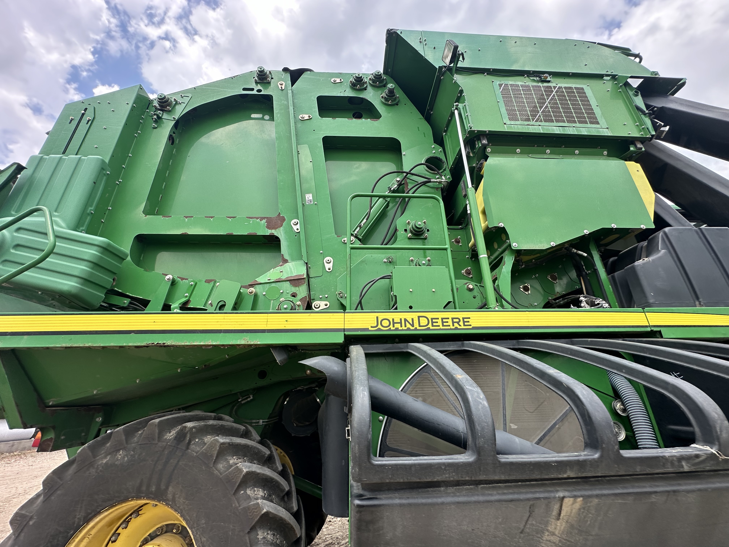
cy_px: 274
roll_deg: +4.0
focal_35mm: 14
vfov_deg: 85.7
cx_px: 364
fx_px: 295
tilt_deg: +23.9
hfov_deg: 102.1
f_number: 2.2
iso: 40
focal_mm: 2.22
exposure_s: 1/703
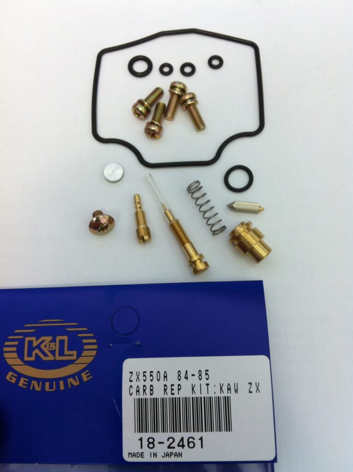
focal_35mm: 35
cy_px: 236
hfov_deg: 40.6
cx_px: 176
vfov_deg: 52.7
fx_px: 477
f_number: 2.8
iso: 80
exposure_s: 1/17
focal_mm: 3.85
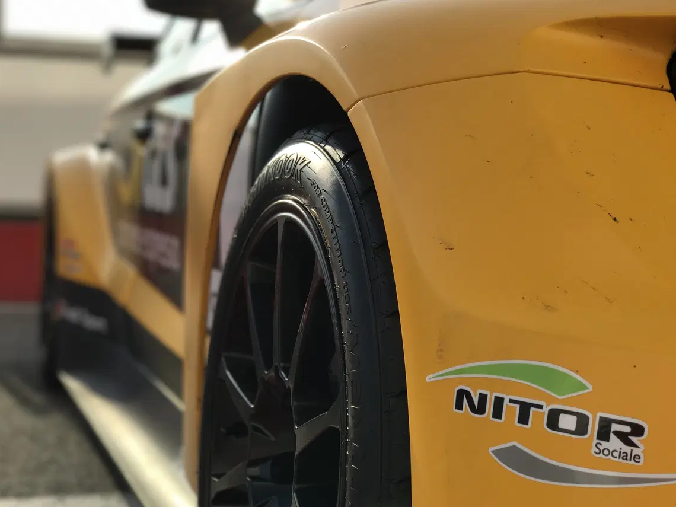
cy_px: 262
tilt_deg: -3.1
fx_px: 1172
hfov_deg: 32.2
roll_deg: -1.1
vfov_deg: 24.4
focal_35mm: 60
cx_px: 322
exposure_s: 1/1030
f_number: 2.8
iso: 20
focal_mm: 6.6
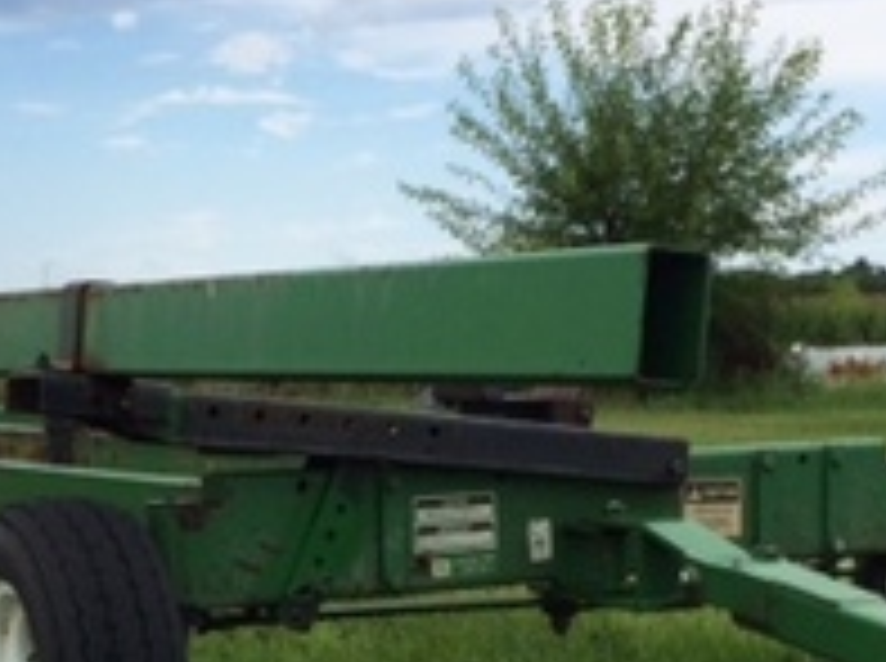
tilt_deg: -8.1
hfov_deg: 23.1
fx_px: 2172
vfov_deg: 16.9
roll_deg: +0.0
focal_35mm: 85
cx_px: 405
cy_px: 662
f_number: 2.2
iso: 32
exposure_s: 1/1866
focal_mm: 4.15
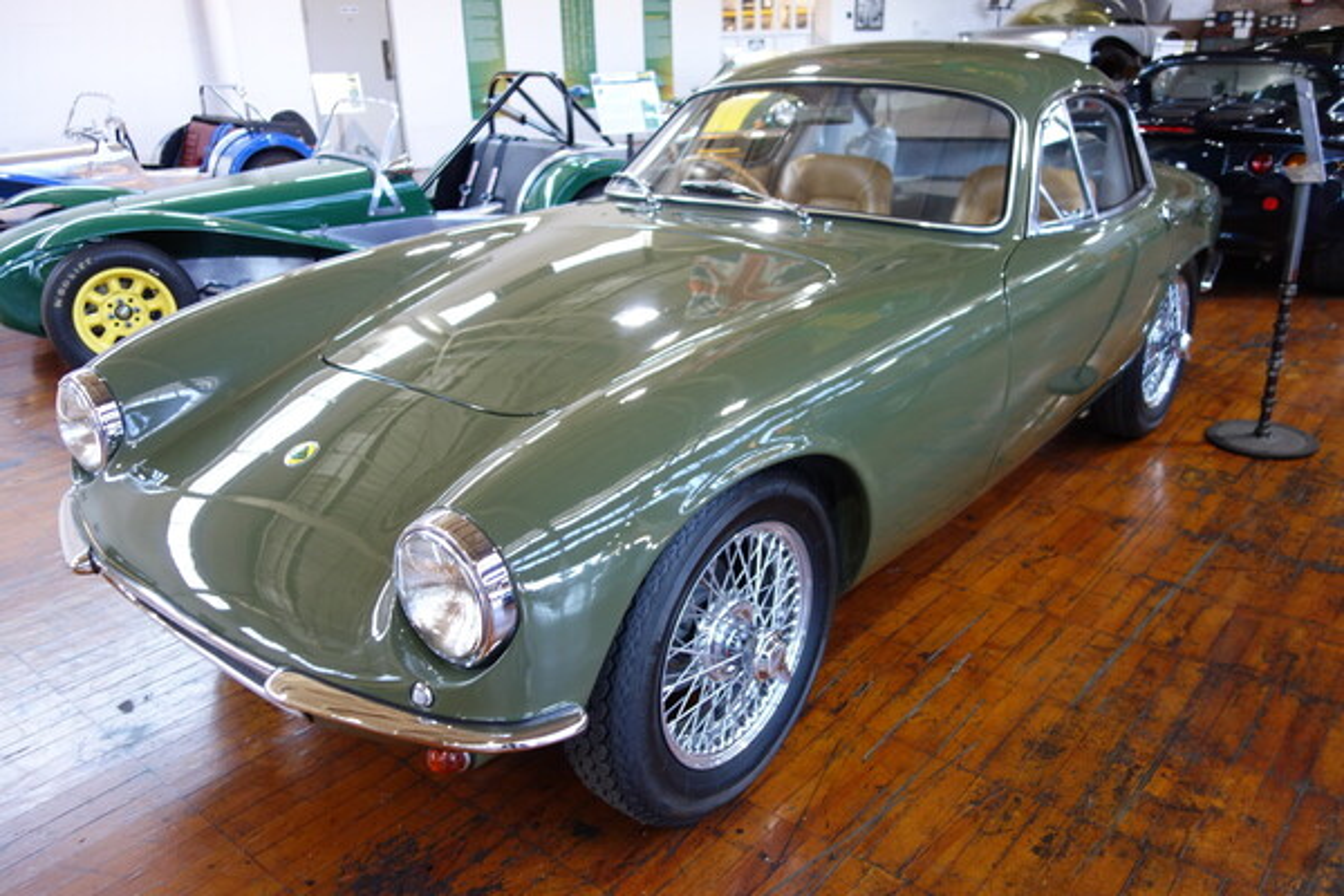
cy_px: 448
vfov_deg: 46.4
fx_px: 1045
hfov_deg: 65.5
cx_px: 672
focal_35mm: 28
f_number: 1.8
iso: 200
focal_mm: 10.4
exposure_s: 1/30
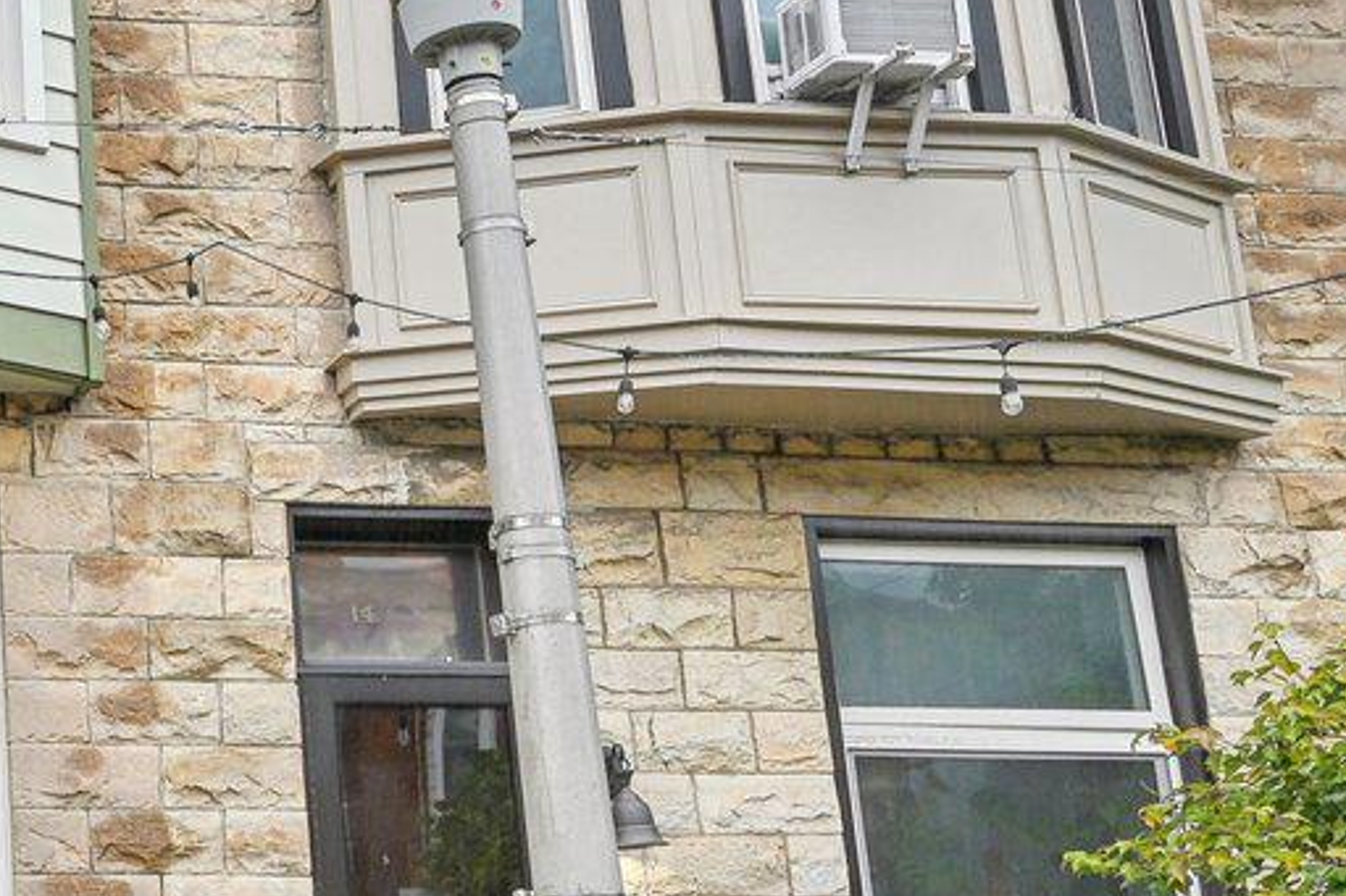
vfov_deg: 24.1
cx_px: -389
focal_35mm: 56
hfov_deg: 29.1
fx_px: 2093
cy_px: 547
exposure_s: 1/40
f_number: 8
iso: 100
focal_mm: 14
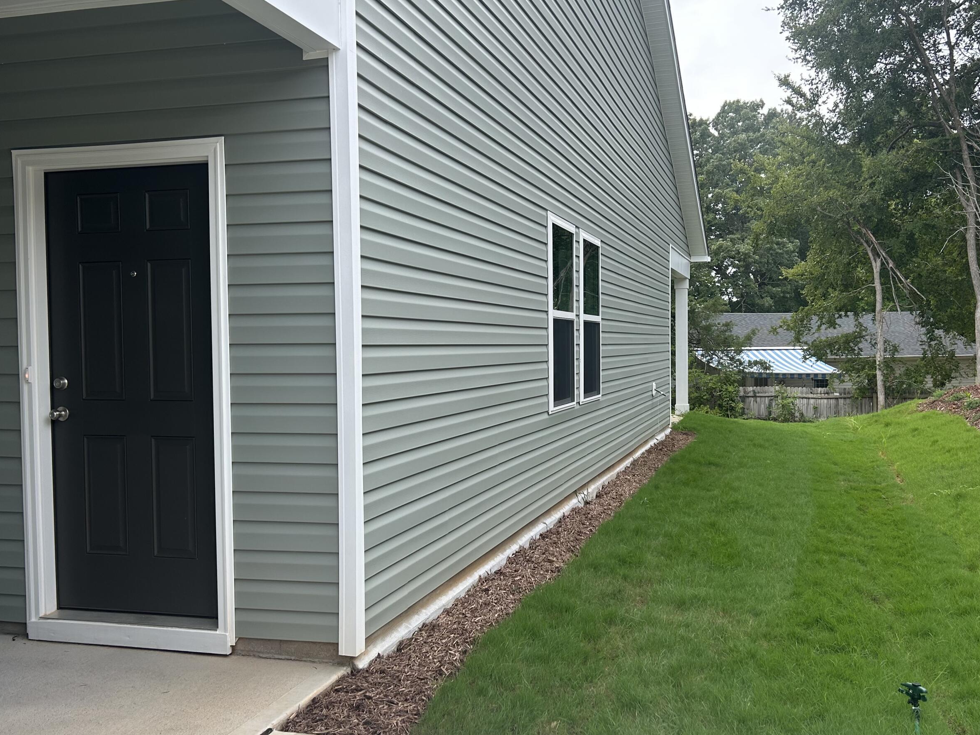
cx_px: 560
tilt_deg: -2.6
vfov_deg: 42.9
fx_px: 934
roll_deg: +1.2
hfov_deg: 55.1
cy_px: 366
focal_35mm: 33
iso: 50
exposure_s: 1/1224
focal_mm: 5.7
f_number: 1.5
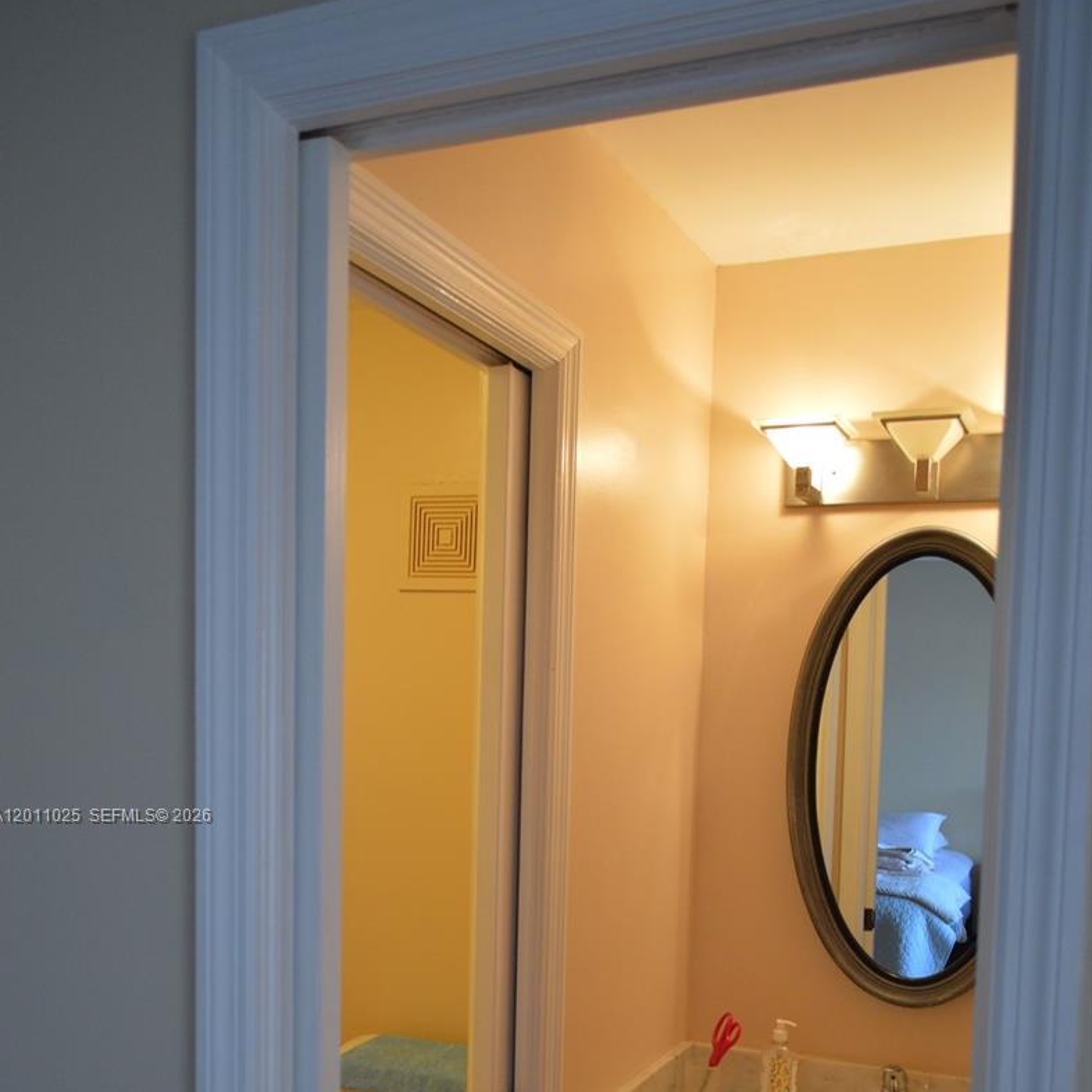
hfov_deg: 47.2
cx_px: 543
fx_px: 1249
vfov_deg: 45.6
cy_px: 817
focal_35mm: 35
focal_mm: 18
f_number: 3.5
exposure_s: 1/60
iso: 640
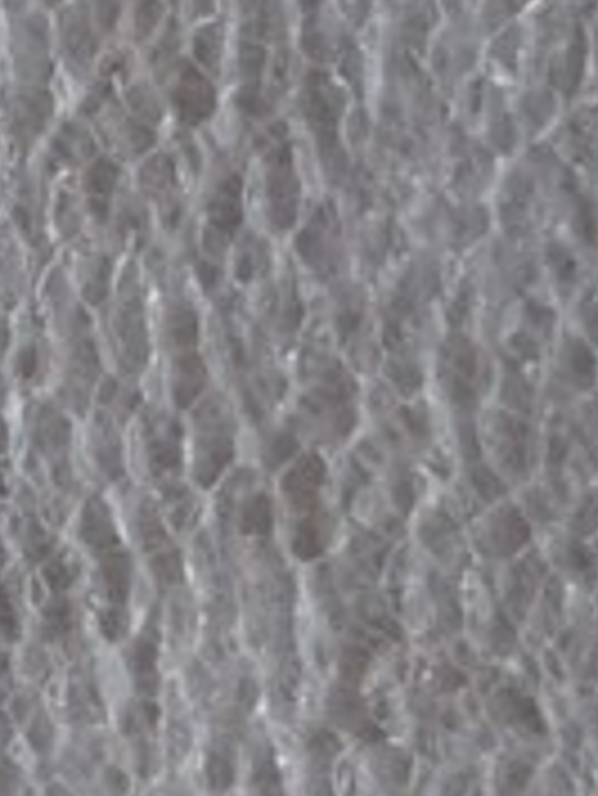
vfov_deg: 7.5
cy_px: 94
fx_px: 6074
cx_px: -1628
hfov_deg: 5.1
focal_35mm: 264
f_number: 4
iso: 2000
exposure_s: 1/60
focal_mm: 24
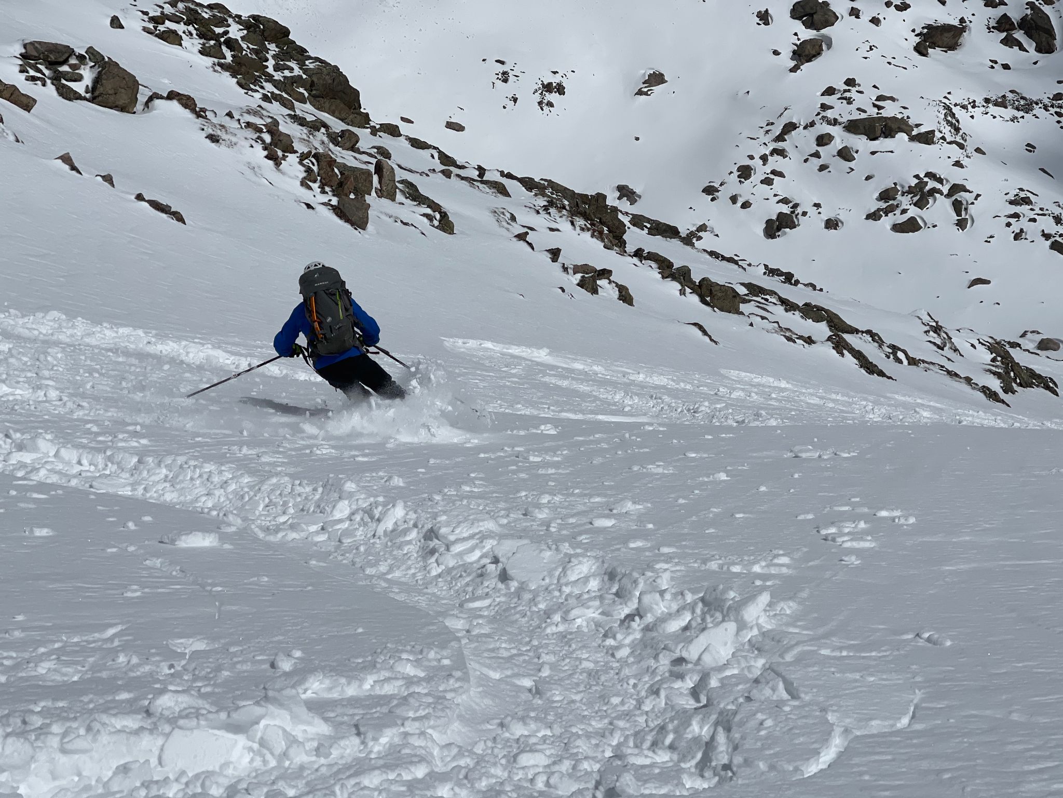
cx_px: 532
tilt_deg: -35.6
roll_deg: +13.1
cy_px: 399
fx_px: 1965
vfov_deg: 22.9
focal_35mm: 64
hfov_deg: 30.3
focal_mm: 7.5
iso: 25
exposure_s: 1/16393
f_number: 2.2
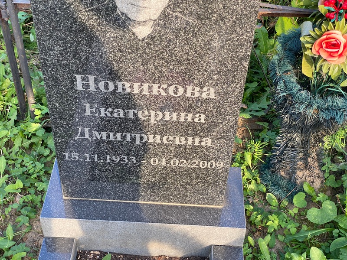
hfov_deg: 36.8
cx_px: 174
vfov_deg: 28.0
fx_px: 521
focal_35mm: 52
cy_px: 130
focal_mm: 6
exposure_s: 1/122
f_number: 2
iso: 40
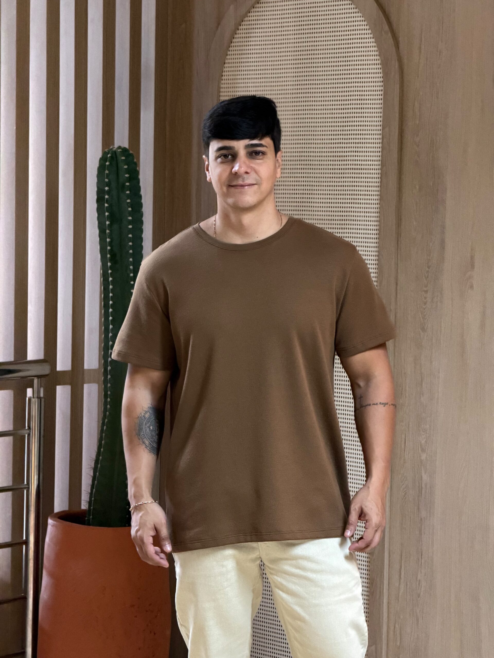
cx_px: 247
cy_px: 329
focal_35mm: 100
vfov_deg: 19.6
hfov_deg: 14.8
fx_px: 1903
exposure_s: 1/40
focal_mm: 16.89
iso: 1000
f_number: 2.8
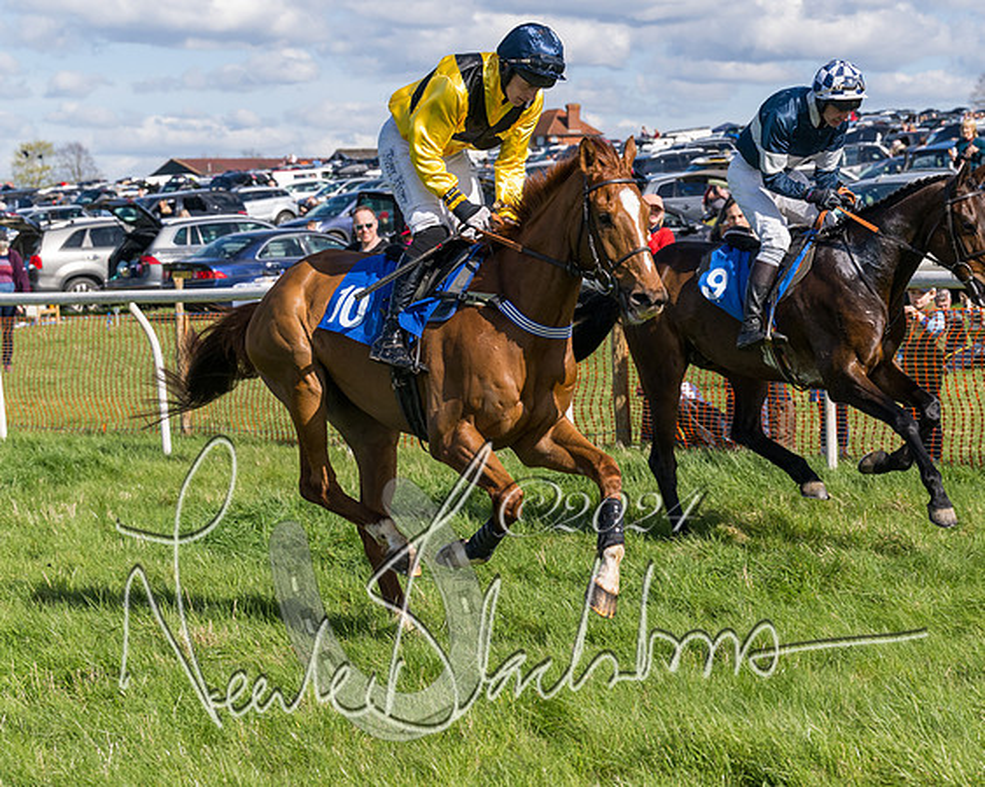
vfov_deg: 13.0
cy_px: 394
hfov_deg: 16.2
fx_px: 3448
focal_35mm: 118
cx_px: 591
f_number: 5.6
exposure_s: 1/2000
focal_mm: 70
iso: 400
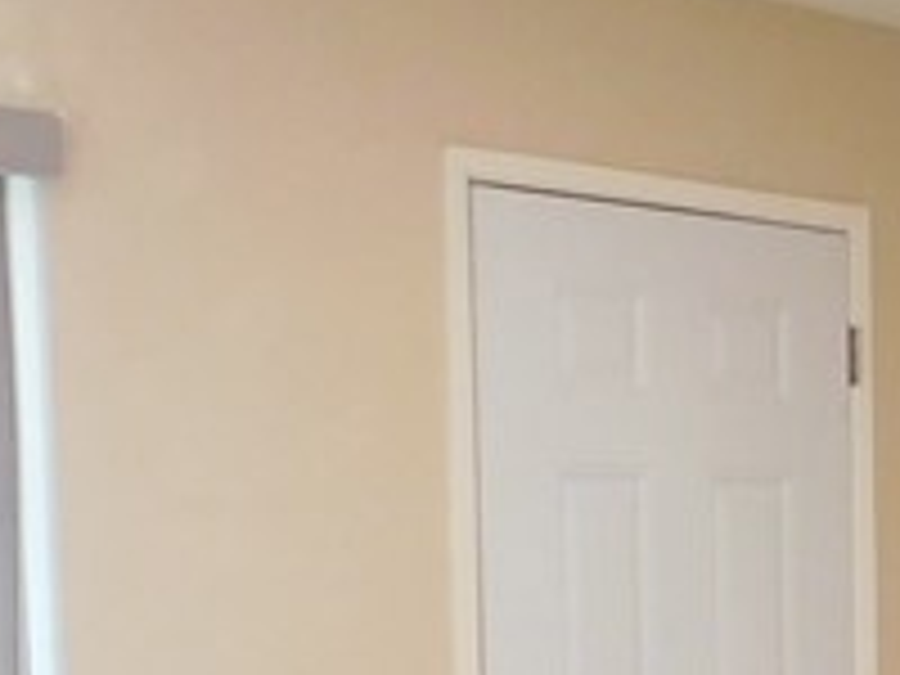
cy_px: 909
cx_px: 1224
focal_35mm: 118
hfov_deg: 15.7
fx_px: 3068
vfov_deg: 12.1
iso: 360
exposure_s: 1/30
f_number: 3
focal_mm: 4
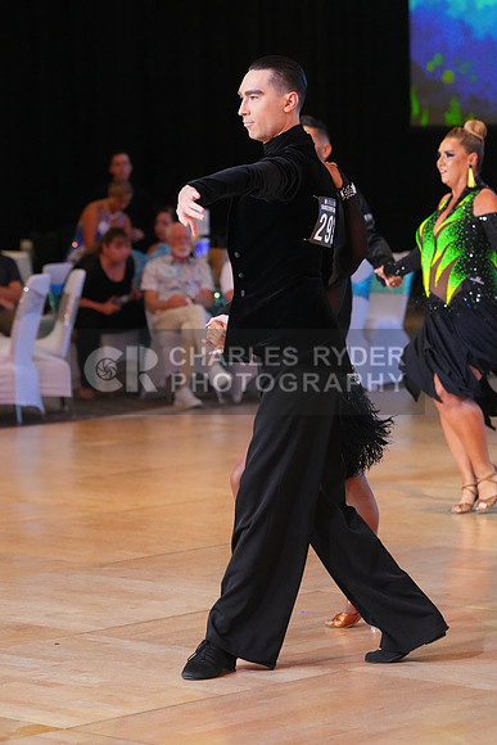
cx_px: 248
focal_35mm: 133
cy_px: 372
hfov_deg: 10.3
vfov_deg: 15.4
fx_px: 2752
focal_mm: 133
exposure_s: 1/500
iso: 8000
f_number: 4.5
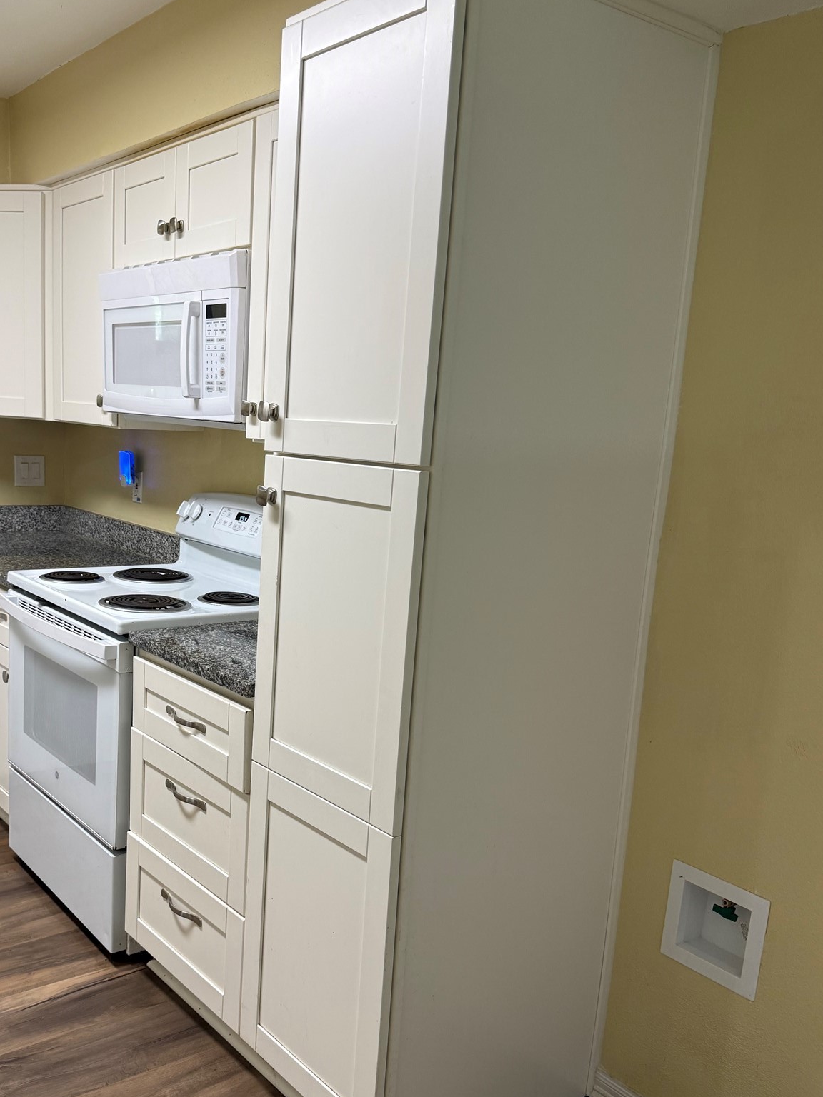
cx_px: 285
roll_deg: -3.5
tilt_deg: -11.7
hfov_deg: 43.6
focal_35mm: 32
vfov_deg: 56.6
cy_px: 623
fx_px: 1014
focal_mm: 6.76
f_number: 1.78
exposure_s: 1/121
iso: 160
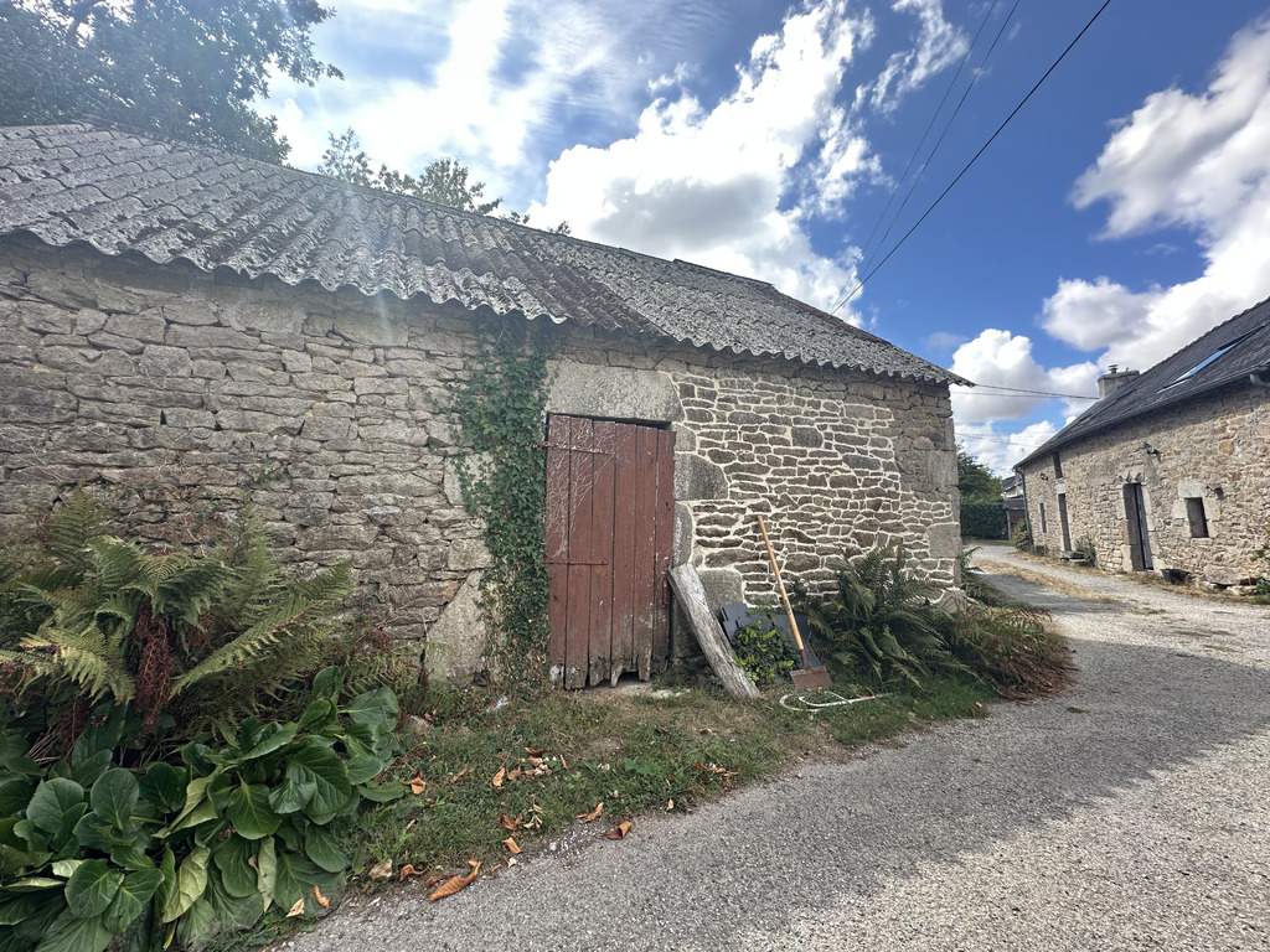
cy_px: 476
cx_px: 635
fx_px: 514
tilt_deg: +7.1
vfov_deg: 85.7
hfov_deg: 102.1
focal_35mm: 14
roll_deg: +1.5
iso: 40
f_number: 2.2
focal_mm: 2.22
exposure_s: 1/331
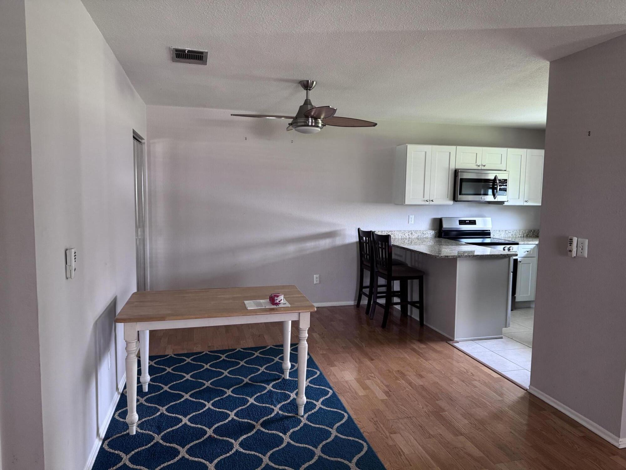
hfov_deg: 71.6
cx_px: 313
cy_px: 235
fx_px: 434
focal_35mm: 24
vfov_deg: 56.8
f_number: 1.78
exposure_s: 1/60
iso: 250
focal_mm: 6.76
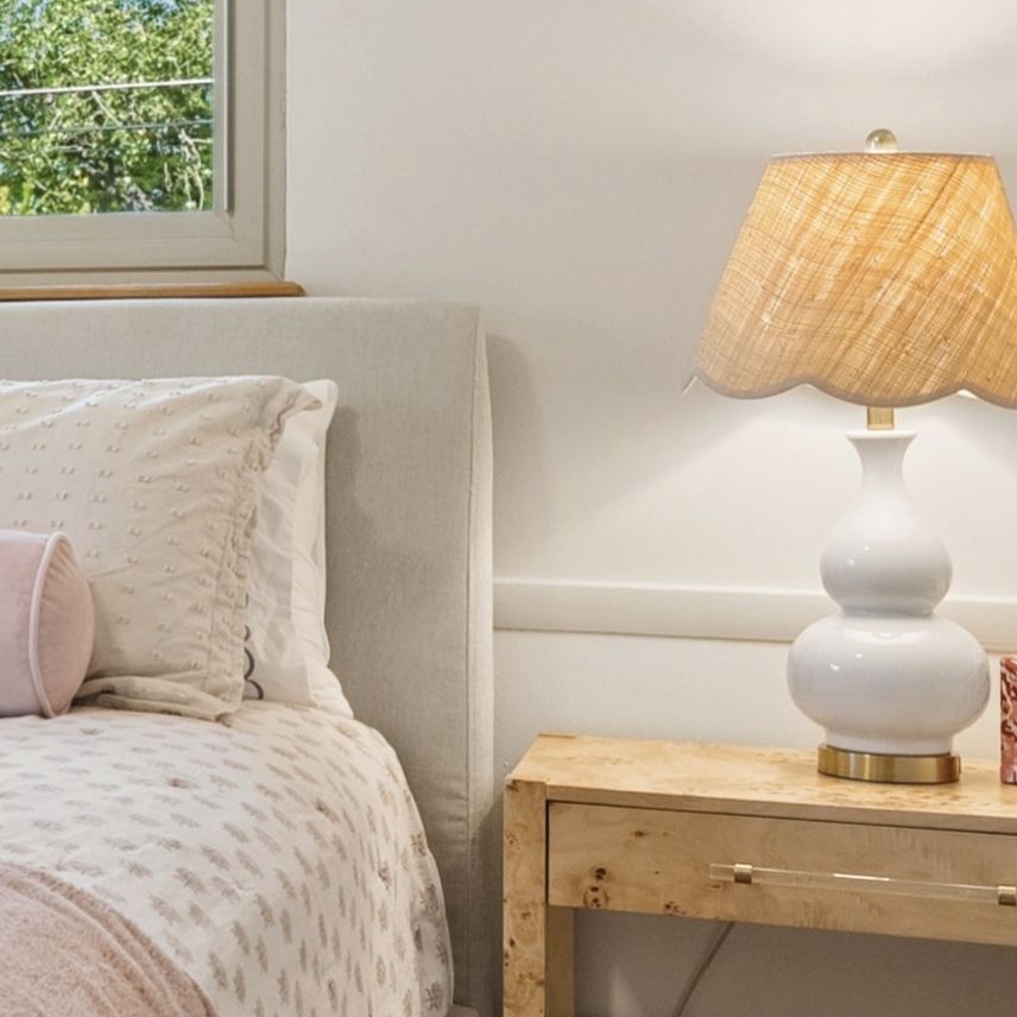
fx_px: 2659
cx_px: -608
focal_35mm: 80
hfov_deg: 18.5
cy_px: 413
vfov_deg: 21.6
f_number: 9
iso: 500
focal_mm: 19
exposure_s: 1/30
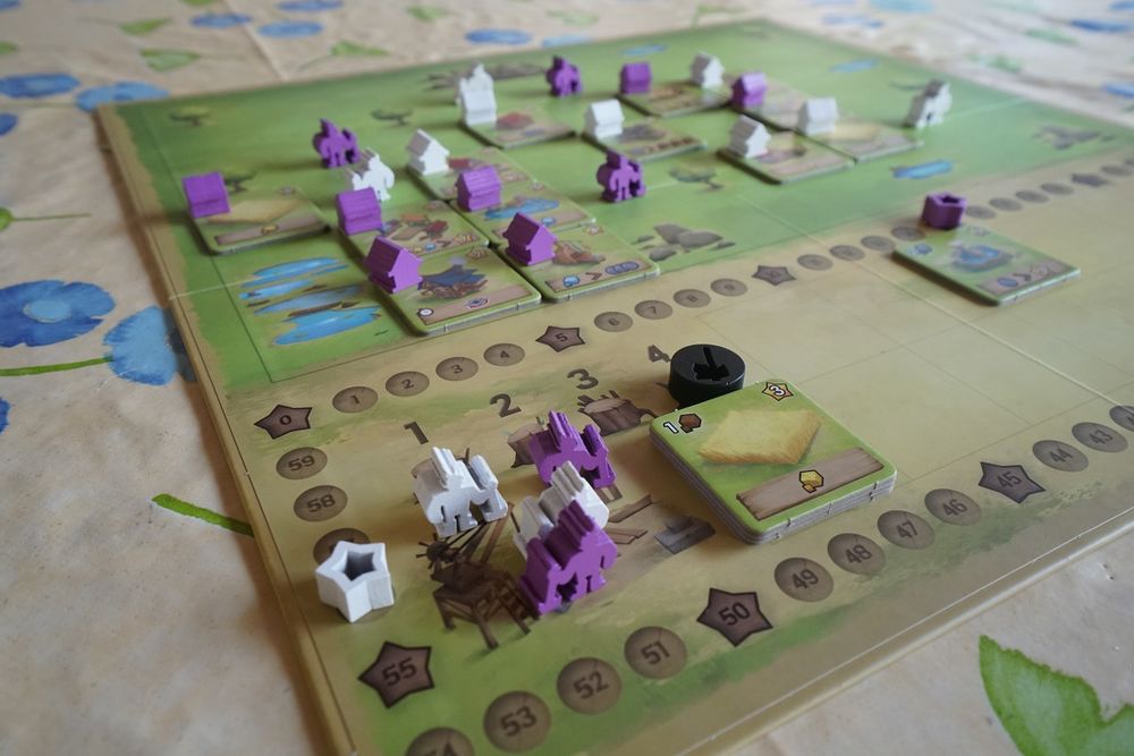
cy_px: 378
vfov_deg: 47.9
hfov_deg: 67.4
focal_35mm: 27
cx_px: 567
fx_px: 851
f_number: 6.3
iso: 1000
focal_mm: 18
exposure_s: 1/160
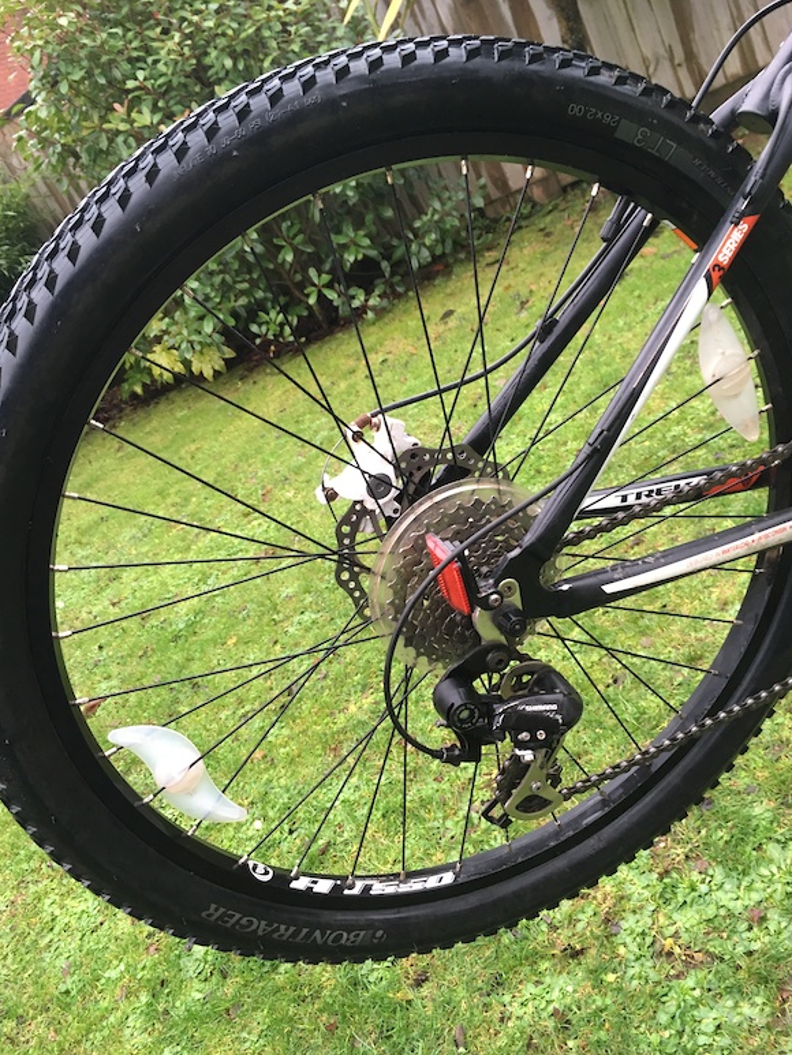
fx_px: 915
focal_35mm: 30
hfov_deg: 46.8
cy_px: 535
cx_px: 403
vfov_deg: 60.0
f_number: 2.2
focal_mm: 4.15
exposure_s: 1/33
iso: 100
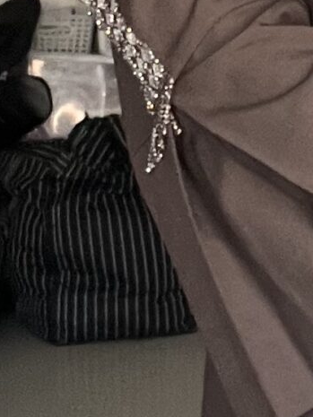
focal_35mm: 165
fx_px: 1988
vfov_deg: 11.7
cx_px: 514
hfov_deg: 8.7
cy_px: -107
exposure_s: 1/33
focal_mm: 2.71
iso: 400
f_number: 2.2
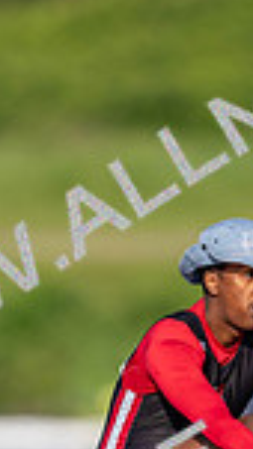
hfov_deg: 0.5
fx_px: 28857
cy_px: 412
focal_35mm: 2421
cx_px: 143
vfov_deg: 0.9
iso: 220
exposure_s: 1/2500
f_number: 4
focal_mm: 600
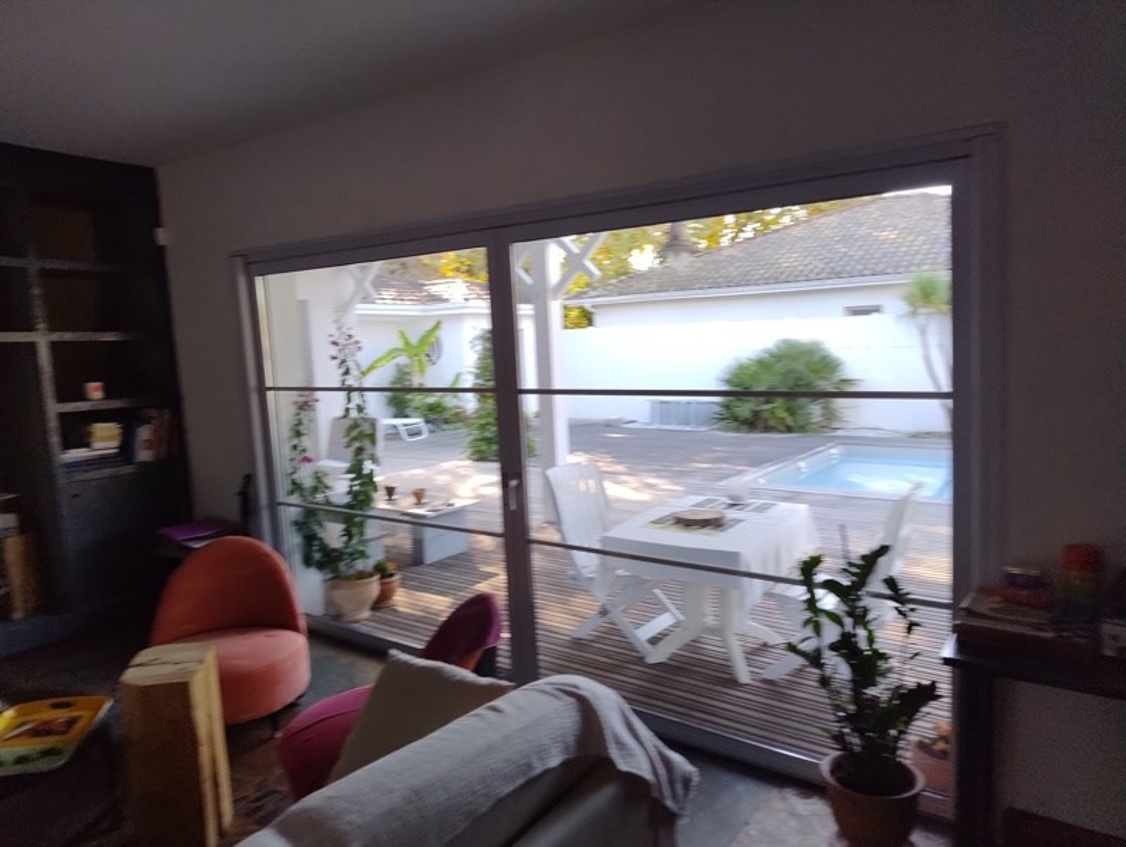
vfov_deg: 56.9
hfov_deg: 71.5
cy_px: 424
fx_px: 782
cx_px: 563
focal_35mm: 24
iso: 213
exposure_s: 1/100
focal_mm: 5.56
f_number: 1.8
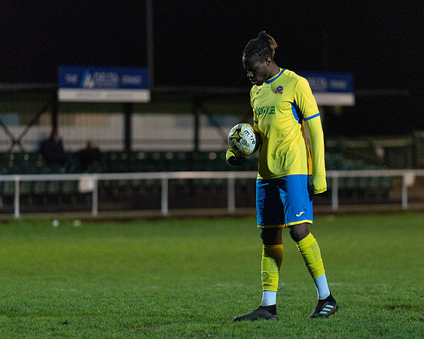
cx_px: 222
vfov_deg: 6.0
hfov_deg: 7.5
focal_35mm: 257
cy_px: 173
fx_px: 3221
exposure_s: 1/500
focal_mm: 200
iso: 5000
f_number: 2.8
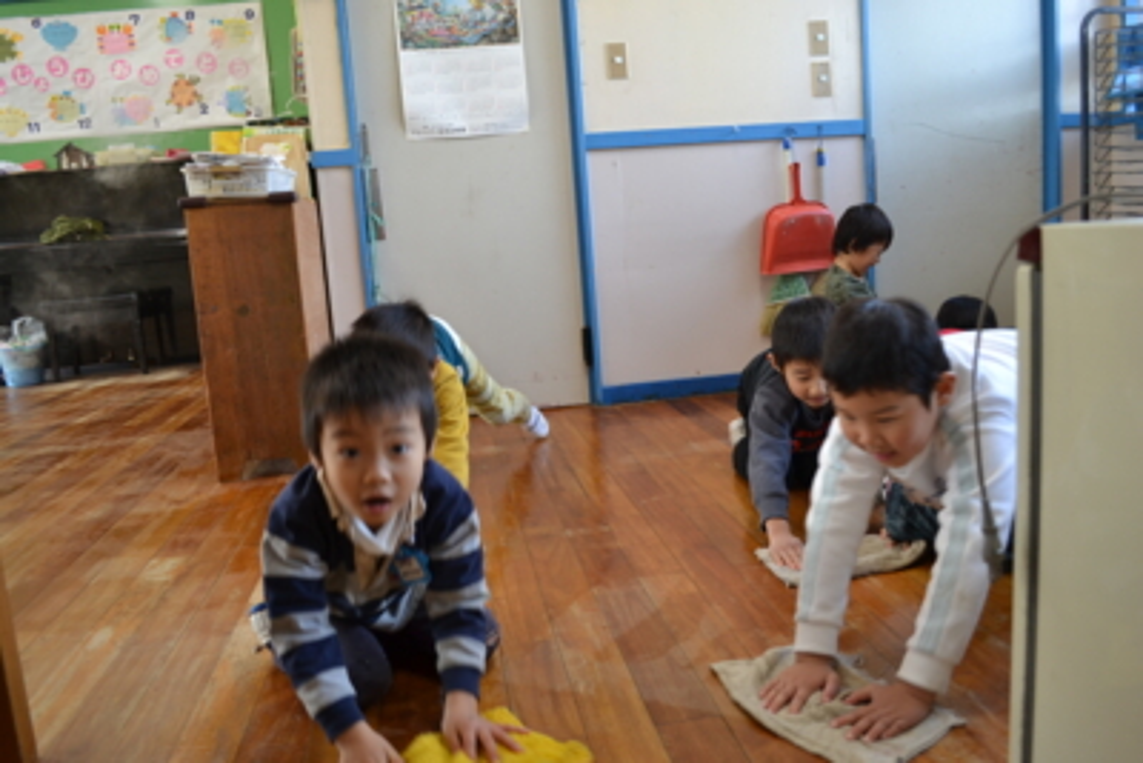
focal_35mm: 27
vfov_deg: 48.0
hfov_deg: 67.4
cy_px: 382
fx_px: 858
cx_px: 572
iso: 400
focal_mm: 18
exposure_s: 1/50
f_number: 3.5
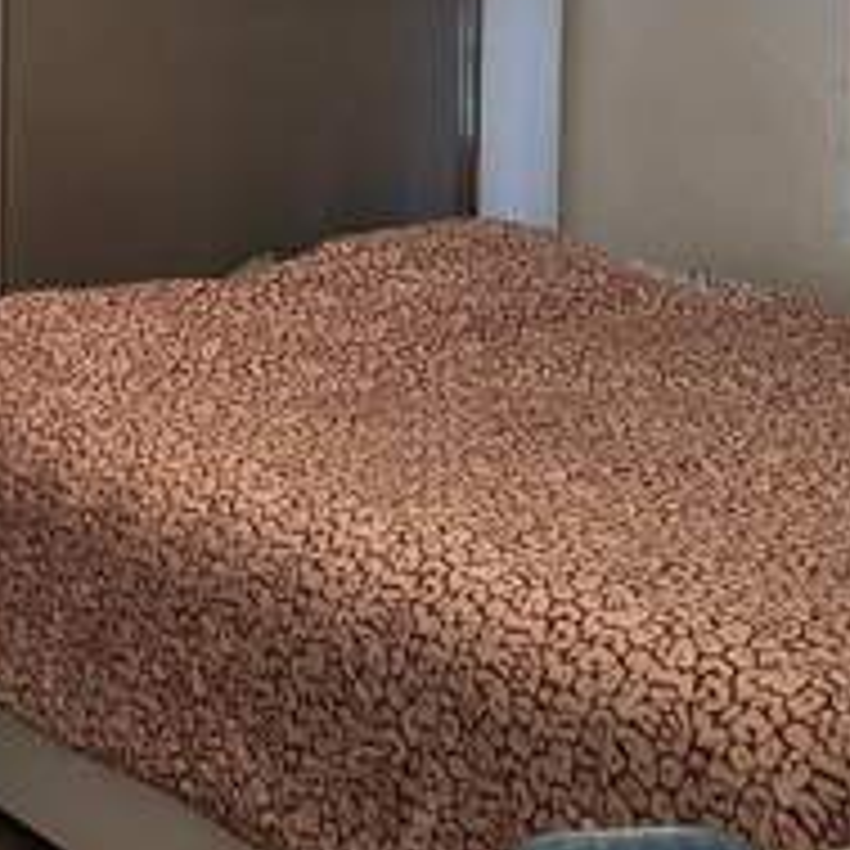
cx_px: -112
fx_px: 2000
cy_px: 27
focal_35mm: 72
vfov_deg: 23.1
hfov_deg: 22.5
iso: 800
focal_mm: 6.76
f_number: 1.78
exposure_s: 1/40
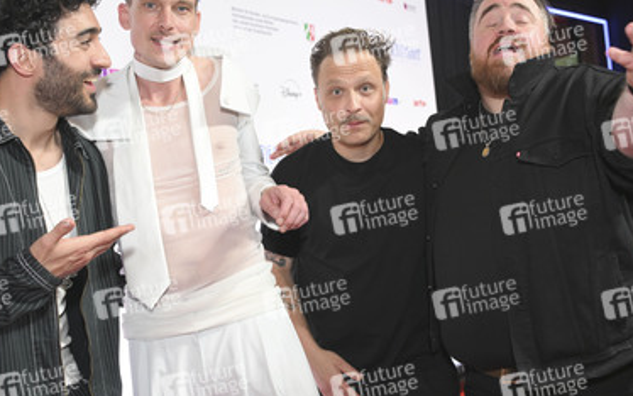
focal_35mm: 43
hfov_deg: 46.2
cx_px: 329
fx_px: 742
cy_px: 173
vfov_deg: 29.9
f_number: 4
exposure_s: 1/200
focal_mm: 35
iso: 1250
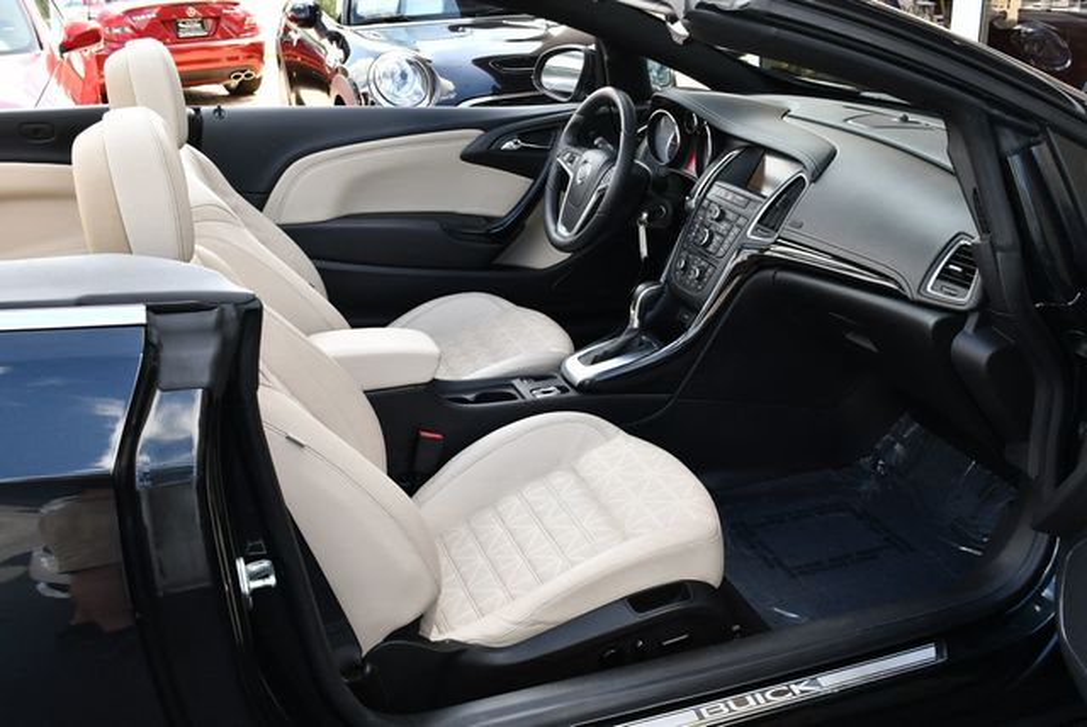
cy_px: 364
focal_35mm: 36
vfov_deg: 36.9
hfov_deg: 53.1
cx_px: 544
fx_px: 1088
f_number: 5.6
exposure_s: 1/250
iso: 360
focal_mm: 18
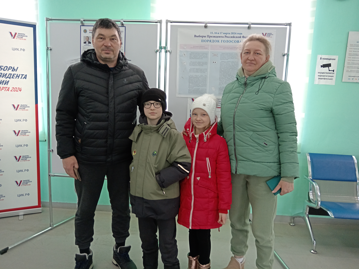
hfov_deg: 65.3
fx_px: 280
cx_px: 180
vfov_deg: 51.4
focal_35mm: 27
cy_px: 134
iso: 314
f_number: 1.9
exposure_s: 1/33.3
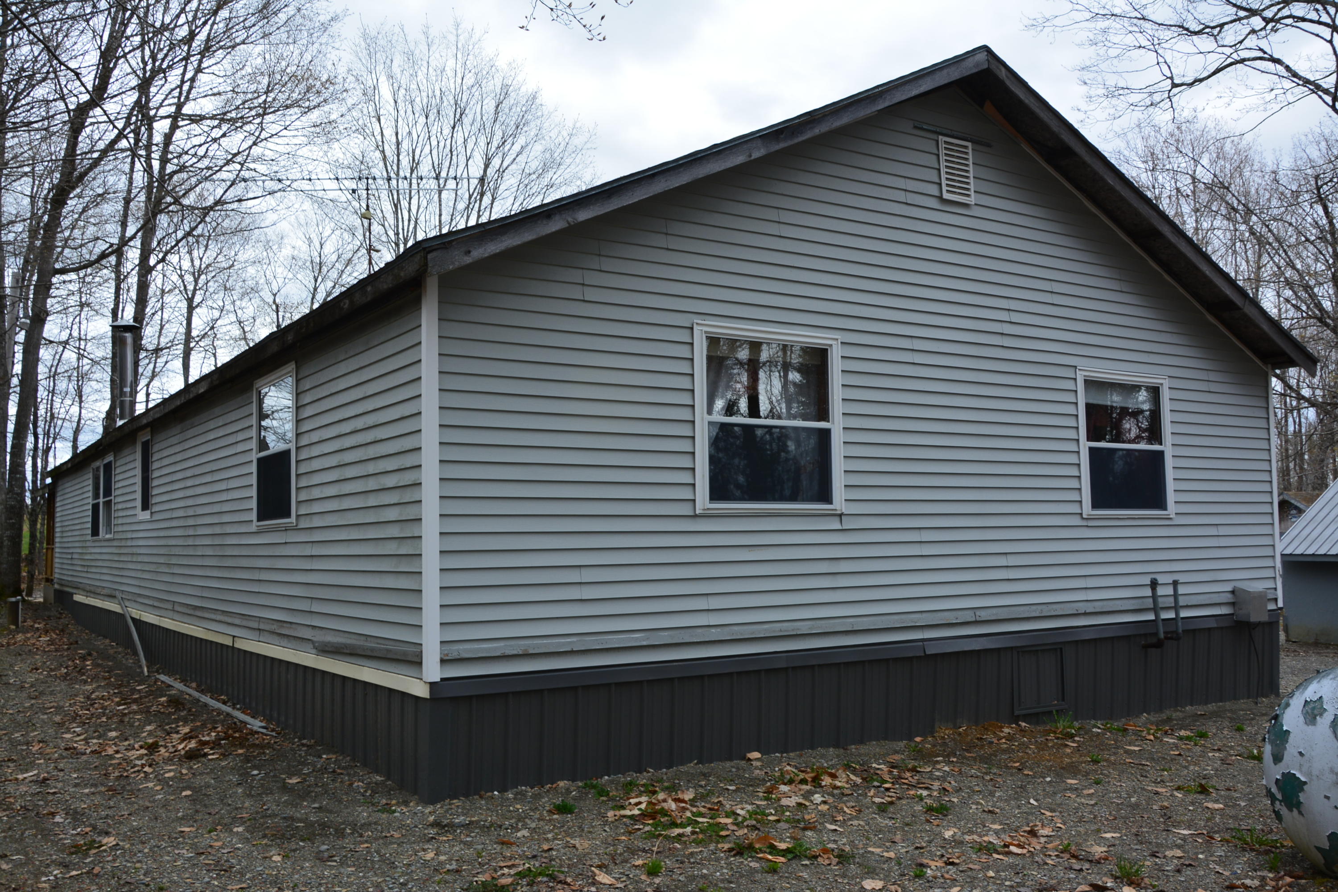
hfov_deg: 59.5
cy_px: 446
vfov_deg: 41.7
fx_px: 1171
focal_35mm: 32
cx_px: 669
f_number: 10
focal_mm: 21
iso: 200
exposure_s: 1/80
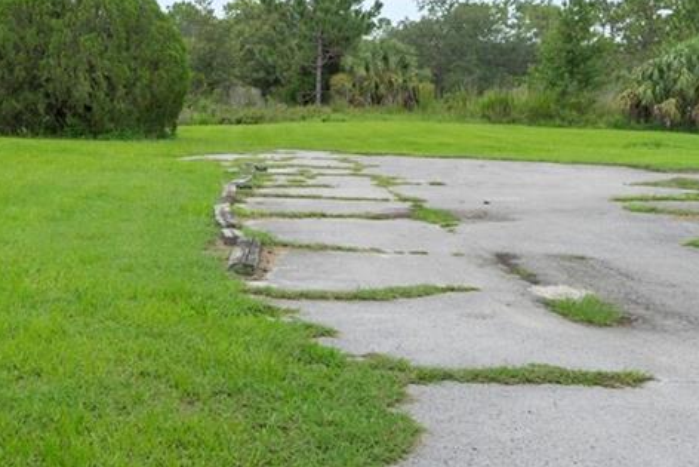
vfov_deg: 21.9
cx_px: 133
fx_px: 1185
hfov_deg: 31.9
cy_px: 74
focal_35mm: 61
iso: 320
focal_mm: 12
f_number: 5
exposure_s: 1/640
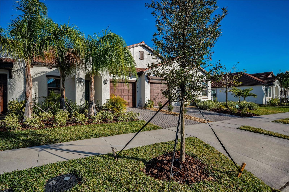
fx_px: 152
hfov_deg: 87.0
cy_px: 96
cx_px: 144
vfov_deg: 64.4
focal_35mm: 19
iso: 250
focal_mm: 19
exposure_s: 1/2500
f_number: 6.3
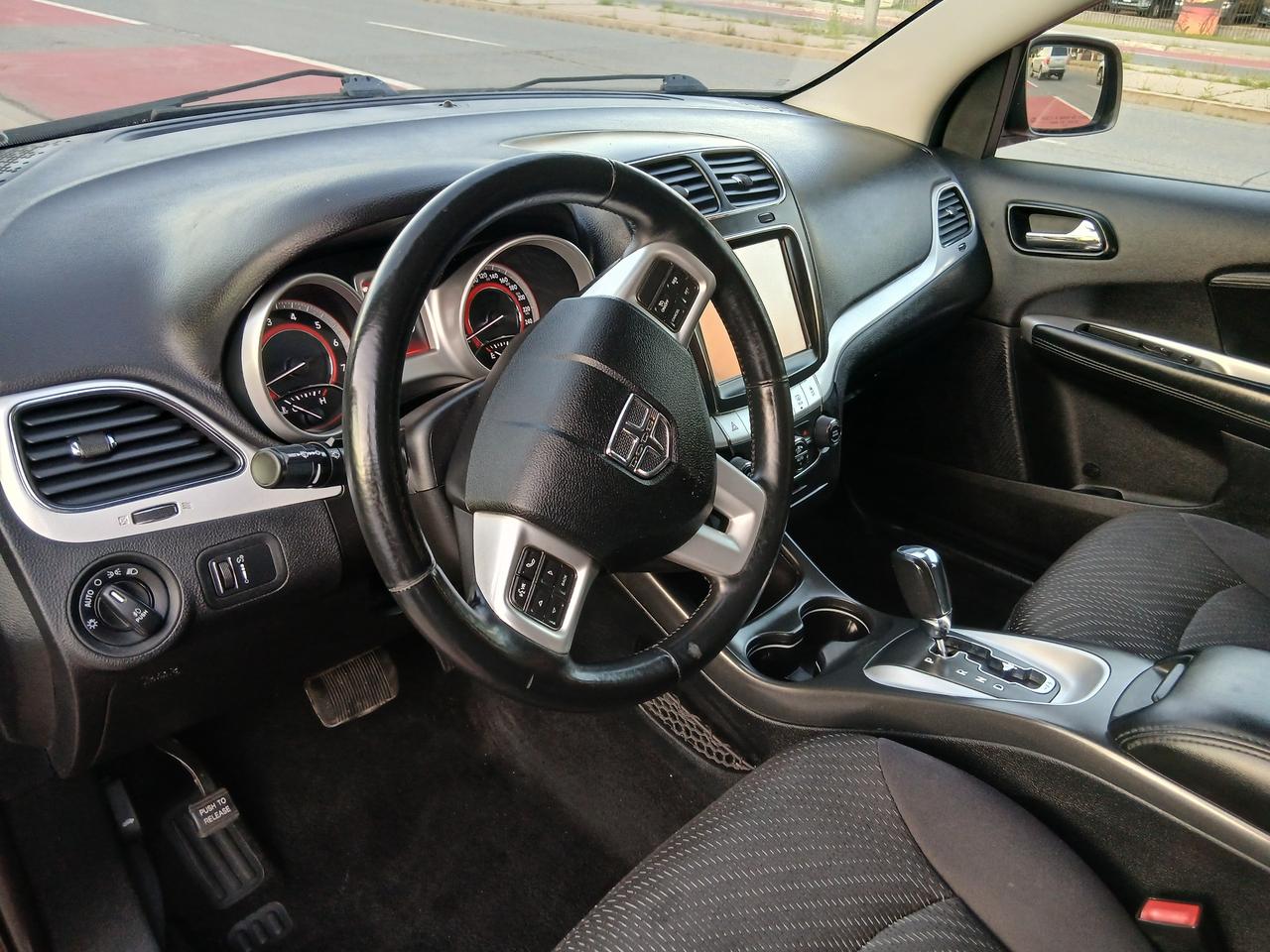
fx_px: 954
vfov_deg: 53.1
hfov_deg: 67.3
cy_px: 476
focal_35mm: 26
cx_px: 635
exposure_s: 1/60
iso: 200
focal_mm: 3.98
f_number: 1.8
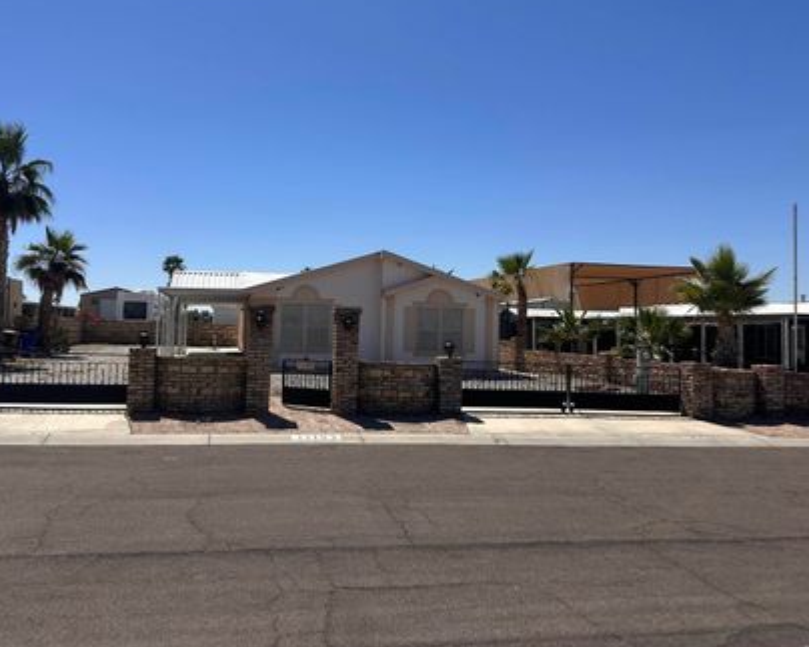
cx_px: 352
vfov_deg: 49.9
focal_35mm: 29
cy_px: 285
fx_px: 694
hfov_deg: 60.2
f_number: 1.78
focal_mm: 6.86
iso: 80
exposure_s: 1/8197
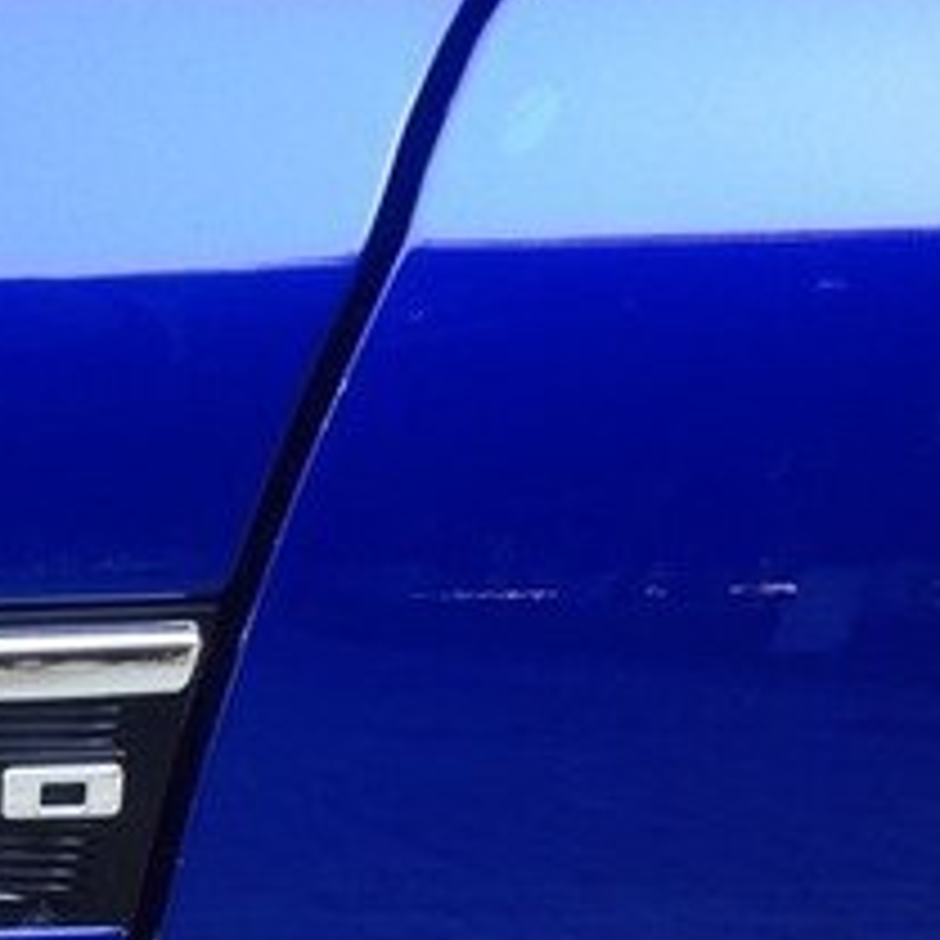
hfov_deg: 18.7
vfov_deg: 21.3
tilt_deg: -38.3
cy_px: 650
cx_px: -490
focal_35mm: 81
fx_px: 2489
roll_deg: -3.3
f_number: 2.2
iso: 32
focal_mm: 4.15
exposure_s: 1/50
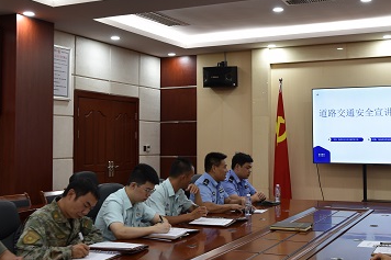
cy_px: 104
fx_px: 586
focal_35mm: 54
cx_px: 202
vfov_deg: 25.0
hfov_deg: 36.9
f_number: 4.5
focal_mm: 32
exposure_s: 1/80
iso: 400
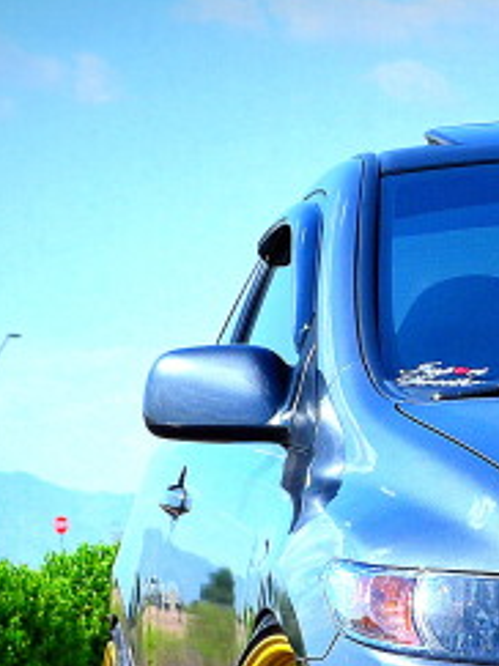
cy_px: 702
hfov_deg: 5.1
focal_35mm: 292
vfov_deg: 6.8
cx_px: 684
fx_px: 5617
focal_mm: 48
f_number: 11
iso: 400
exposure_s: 1/400
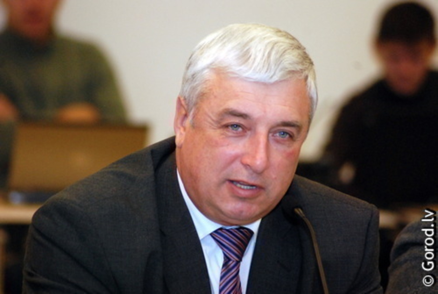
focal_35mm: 330
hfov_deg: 6.2
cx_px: 219
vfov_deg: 4.2
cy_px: 147
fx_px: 4021
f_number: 5
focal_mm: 220
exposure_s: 1/200
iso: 1600
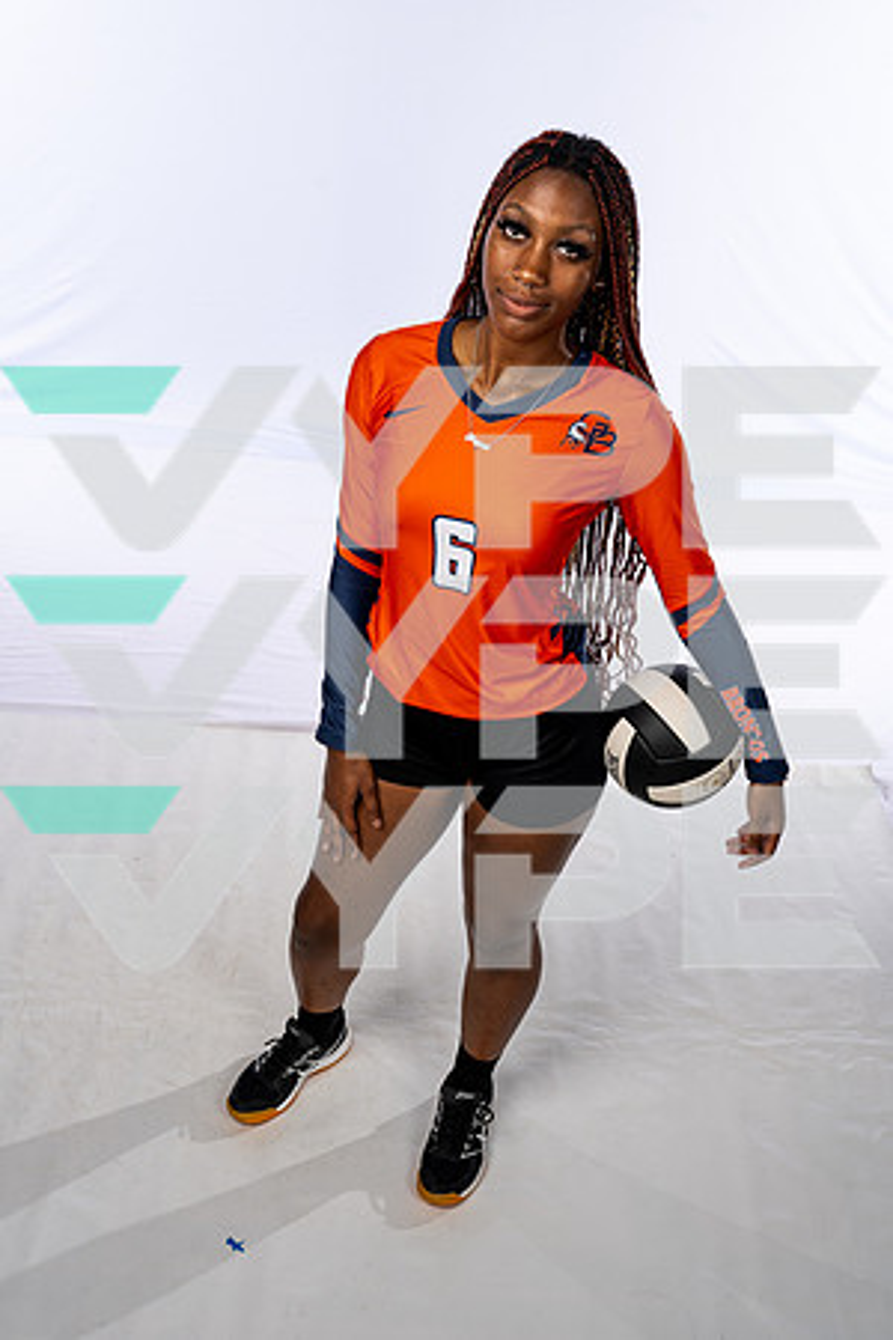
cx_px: 446
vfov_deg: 50.7
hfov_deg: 35.1
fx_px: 1414
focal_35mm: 38
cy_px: 670
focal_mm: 38
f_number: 7.1
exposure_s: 1/250
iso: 200
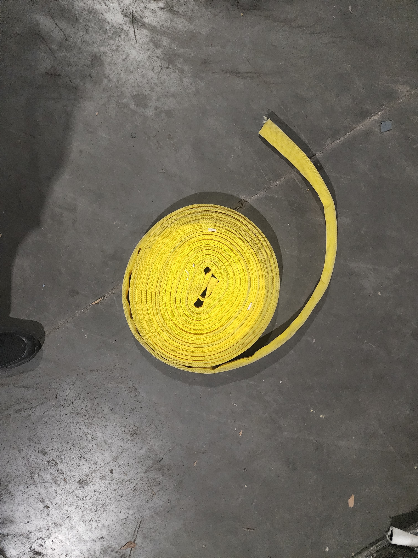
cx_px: 209
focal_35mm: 23
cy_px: 279
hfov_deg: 58.9
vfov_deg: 73.9
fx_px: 370
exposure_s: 1/120
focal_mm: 6.4
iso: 800
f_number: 1.8
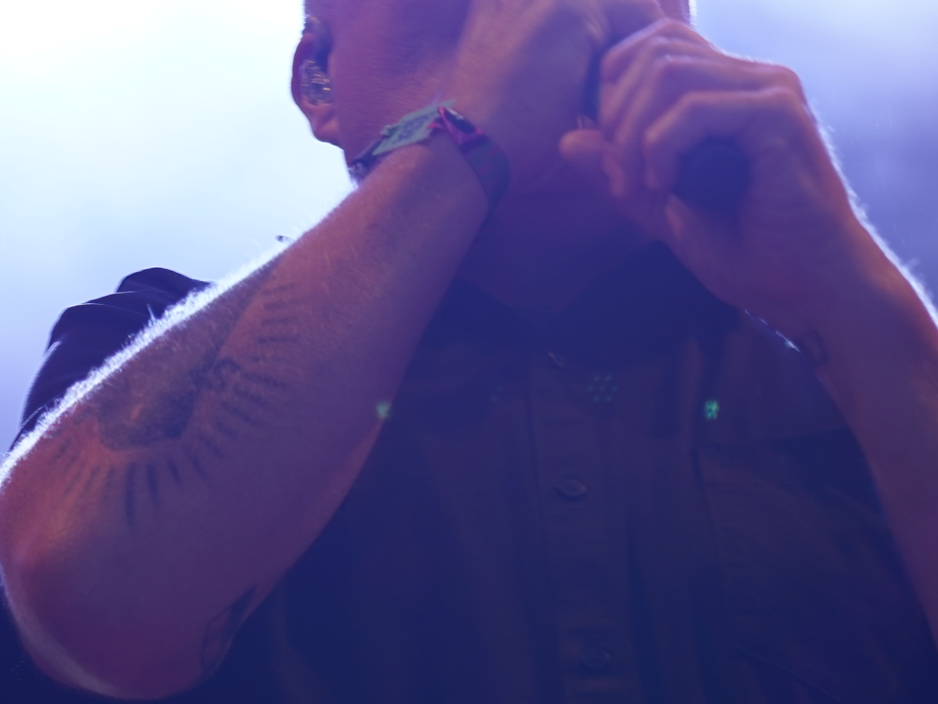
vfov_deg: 5.9
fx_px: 6802
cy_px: 311
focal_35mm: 251
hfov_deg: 7.9
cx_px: 369
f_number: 4
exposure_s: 1/125
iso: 200
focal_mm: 105
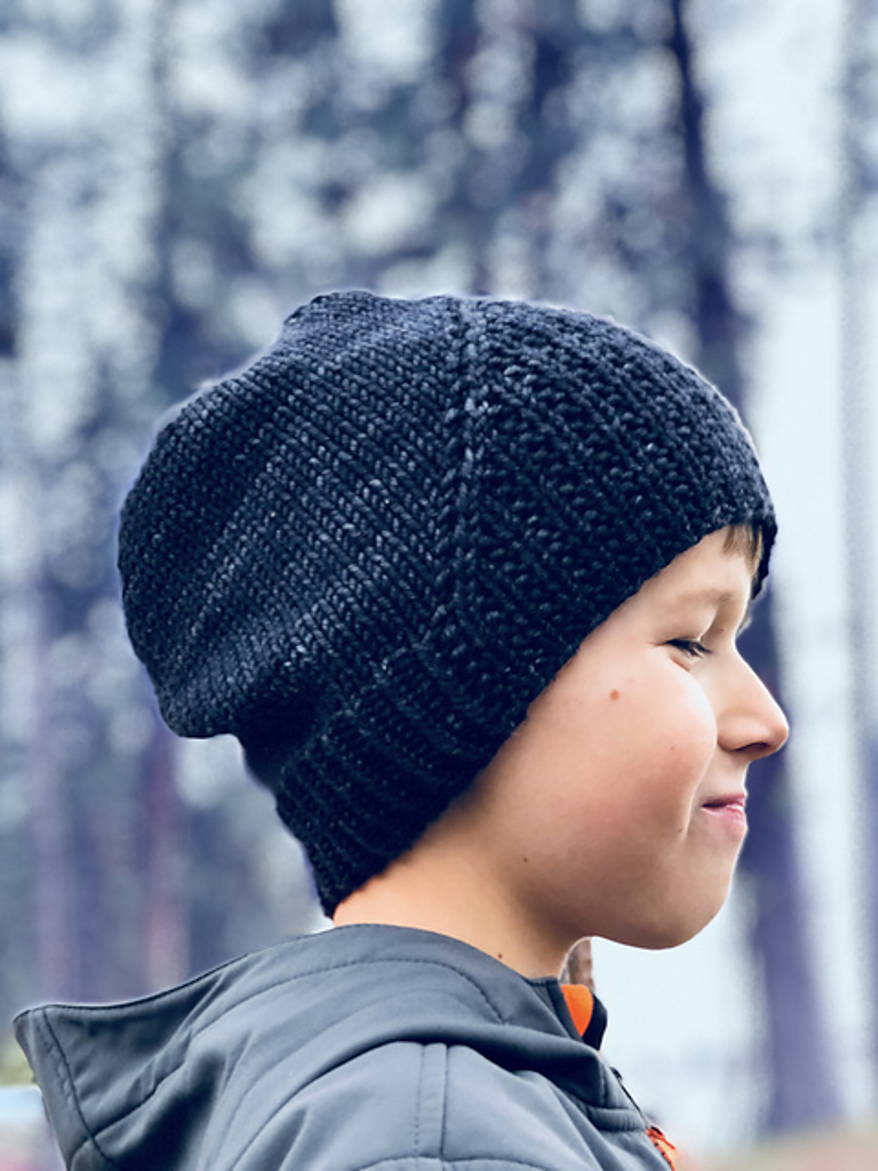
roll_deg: +2.4
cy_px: 586
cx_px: 439
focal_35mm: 57
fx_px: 1928
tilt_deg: +15.2
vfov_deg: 33.8
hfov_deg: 25.7
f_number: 2.8
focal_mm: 6.6
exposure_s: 1/120
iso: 160
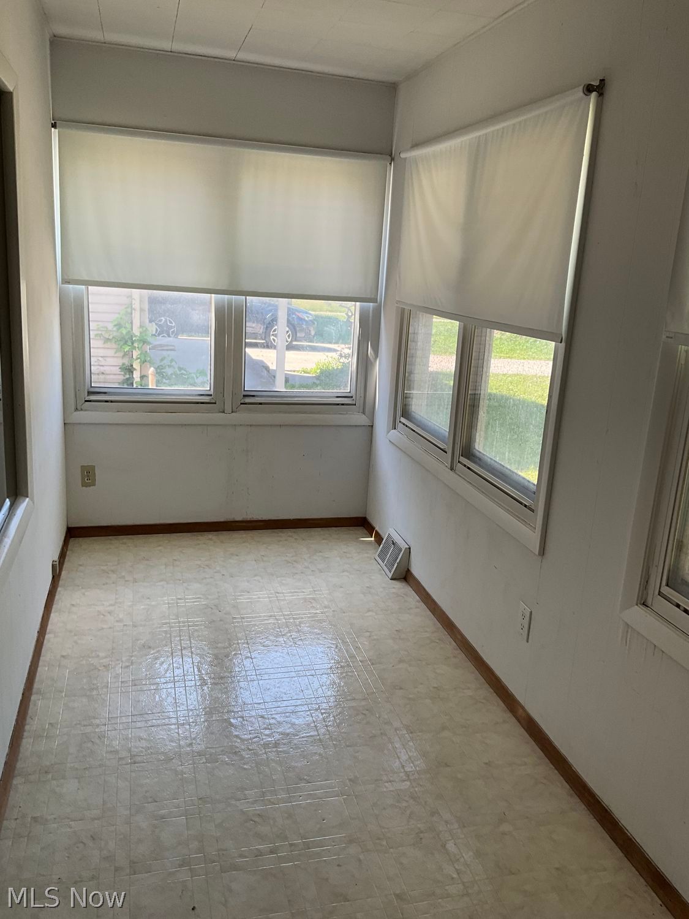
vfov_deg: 61.7
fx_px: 770
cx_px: 344
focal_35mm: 29
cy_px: 460
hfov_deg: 48.2
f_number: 1.8
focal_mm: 3
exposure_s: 1/122
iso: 40
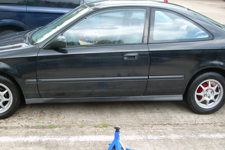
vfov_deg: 28.1
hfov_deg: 41.1
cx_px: 103
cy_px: 76
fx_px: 300
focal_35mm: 48
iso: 50
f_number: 2.8
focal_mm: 6.3
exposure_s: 1/149
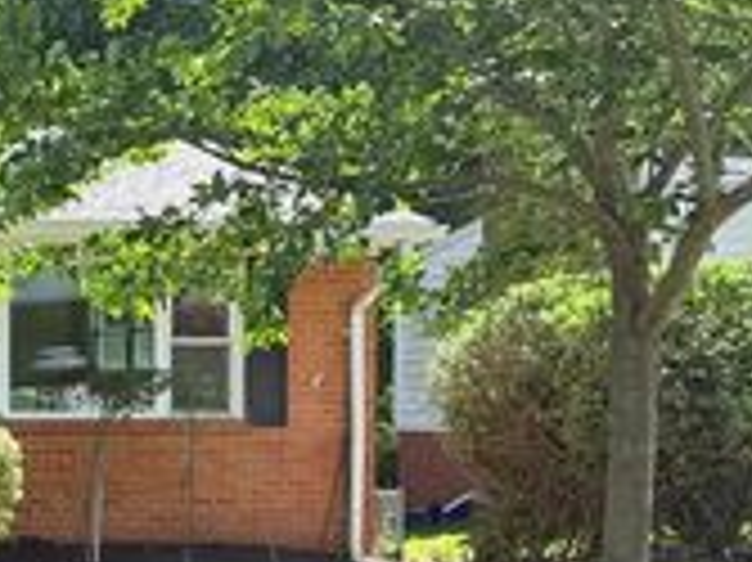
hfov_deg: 22.6
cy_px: 371
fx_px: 1563
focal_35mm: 72
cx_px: -351
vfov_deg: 20.4
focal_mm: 6.76
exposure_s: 1/1770
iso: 80
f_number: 1.78
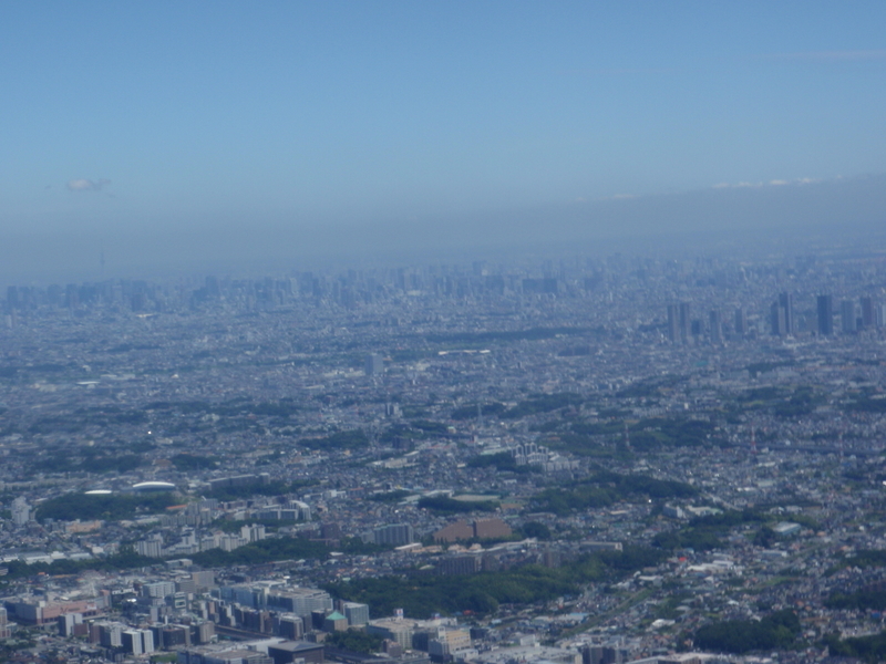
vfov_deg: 14.5
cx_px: 443
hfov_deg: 19.3
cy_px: 332
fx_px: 2611
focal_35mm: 102
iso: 64
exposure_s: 1/320
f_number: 6.3
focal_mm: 18.2
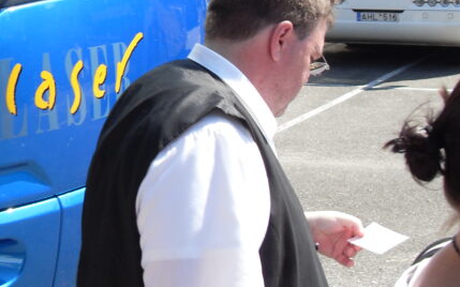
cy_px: 36
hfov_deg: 24.1
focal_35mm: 86
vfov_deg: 15.0
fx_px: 1078
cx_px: 206
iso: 80
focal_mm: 6.3
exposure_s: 1/90
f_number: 7
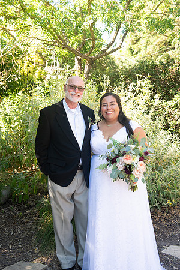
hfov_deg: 35.1
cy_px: 135
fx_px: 285
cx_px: 90
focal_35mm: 38
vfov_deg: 50.7
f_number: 4.5
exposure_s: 1/400
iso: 640
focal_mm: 38
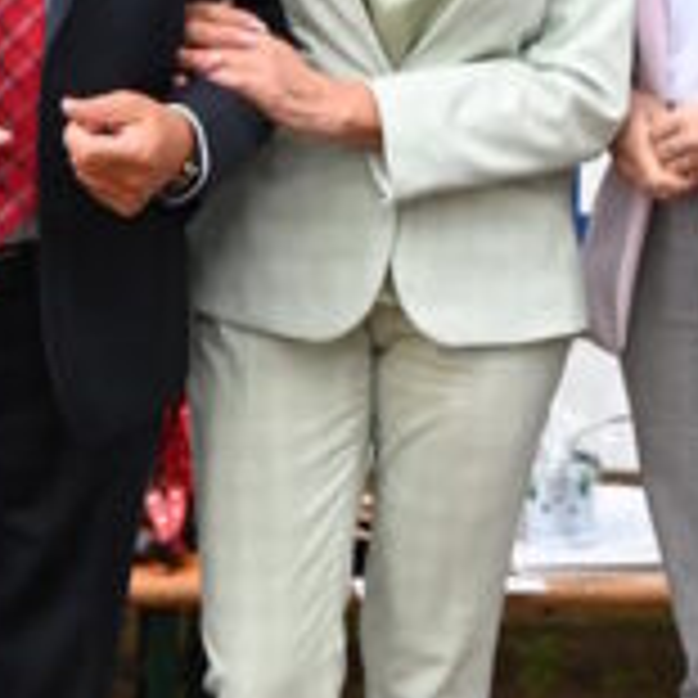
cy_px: 117
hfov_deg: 12.4
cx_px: 153
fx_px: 3194
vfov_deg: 12.4
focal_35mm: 140
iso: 2000
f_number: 5.3
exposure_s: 1/125
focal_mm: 37
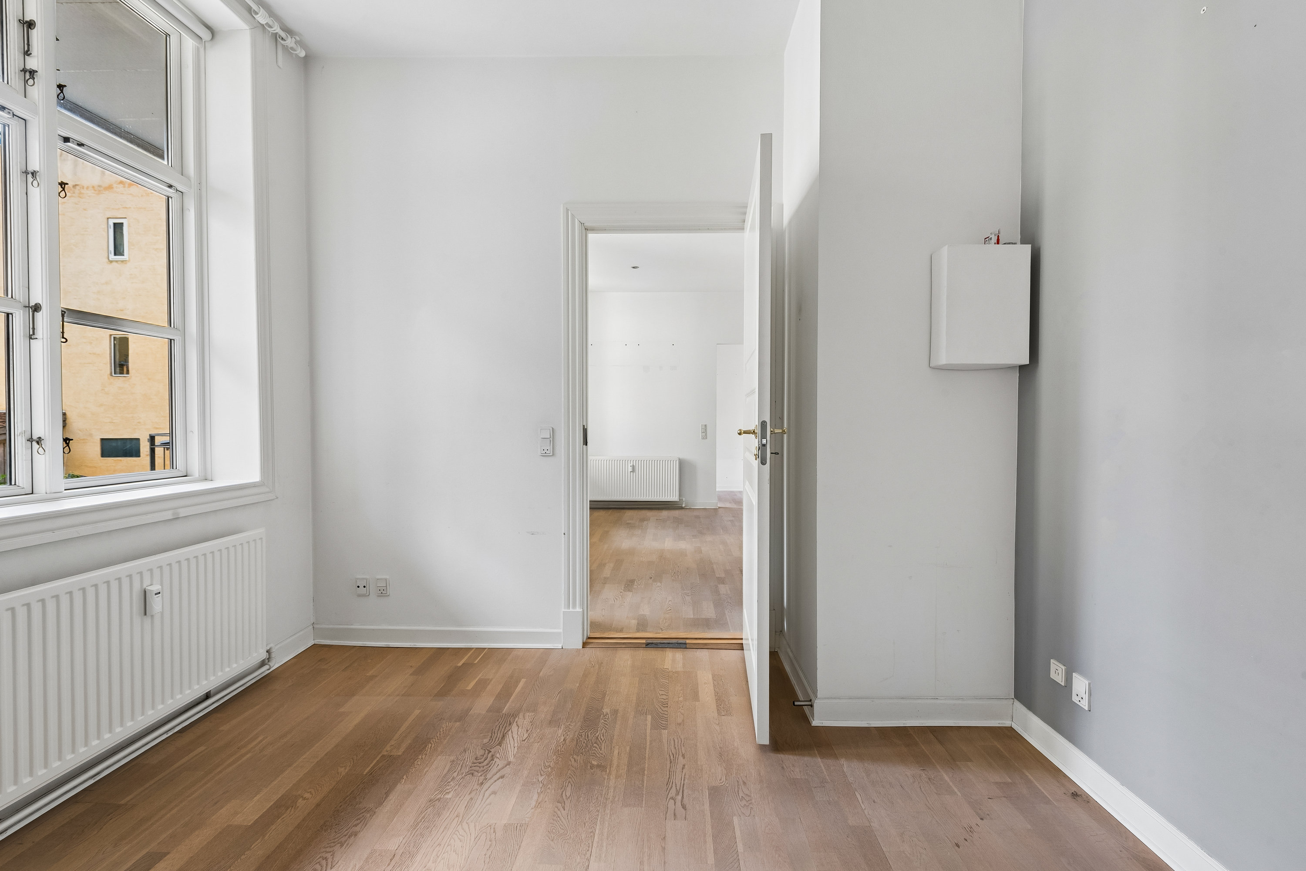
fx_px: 544
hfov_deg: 100.4
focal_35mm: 15
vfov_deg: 77.3
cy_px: 436
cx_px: 653
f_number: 13
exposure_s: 1/5
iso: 400
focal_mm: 15
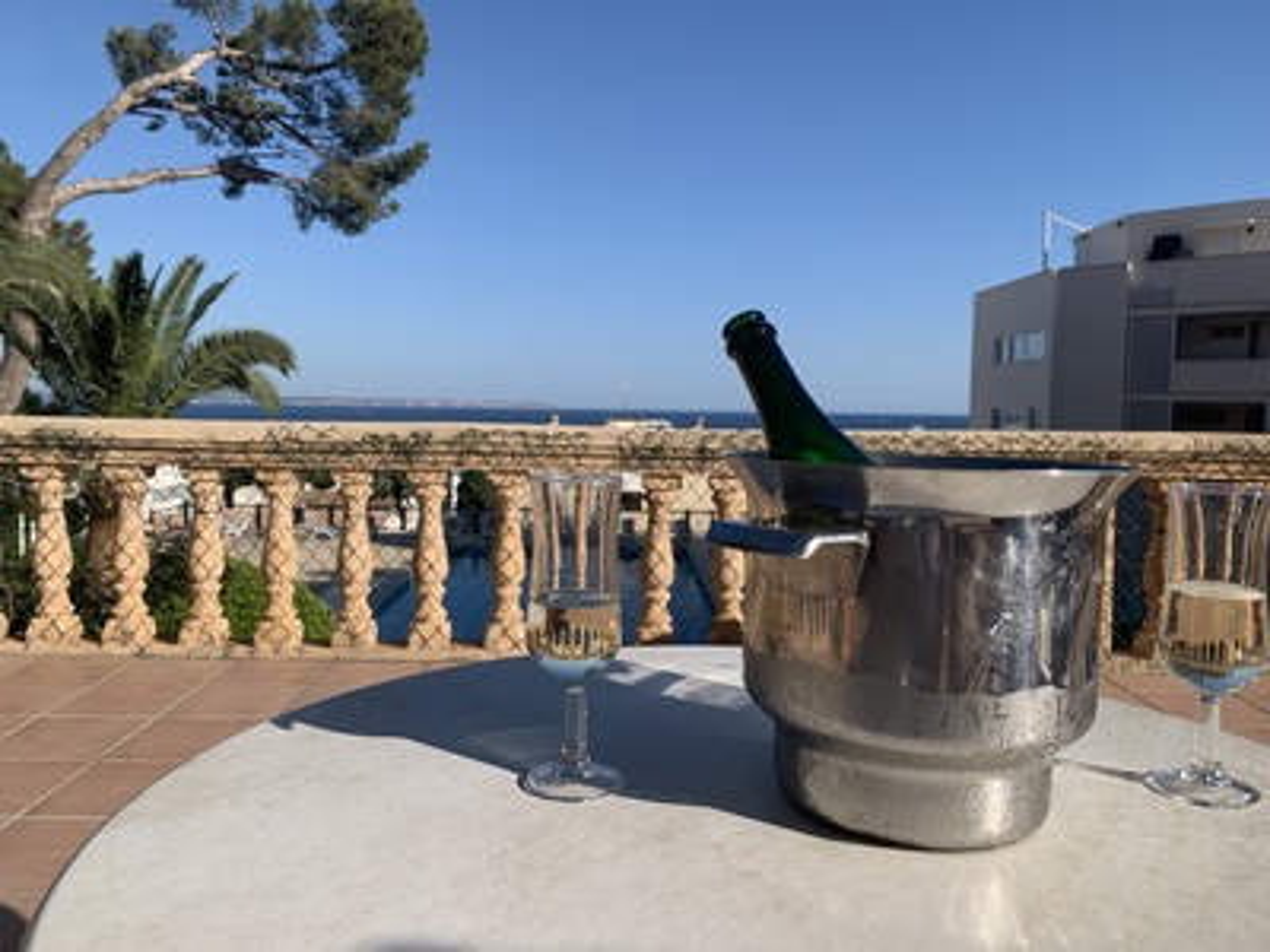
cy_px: 476
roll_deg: -1.0
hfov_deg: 67.3
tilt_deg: -4.5
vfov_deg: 53.1
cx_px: 635
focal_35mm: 26
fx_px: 954
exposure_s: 1/2833
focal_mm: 4.25
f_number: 1.8
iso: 25
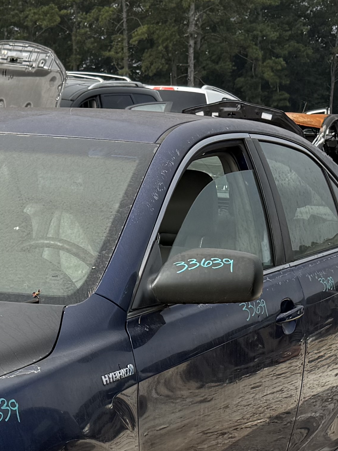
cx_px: -109
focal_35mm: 91
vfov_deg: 20.9
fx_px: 1184
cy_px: 445
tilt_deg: -11.2
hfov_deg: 15.4
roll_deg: +2.4
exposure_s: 1/3425
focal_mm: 6.76
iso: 80
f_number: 1.78
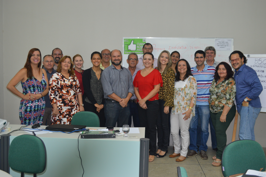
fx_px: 288
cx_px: 133
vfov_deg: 34.1
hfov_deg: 49.6
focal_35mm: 39
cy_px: 88
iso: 450
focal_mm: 26
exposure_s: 1/60
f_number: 4.2
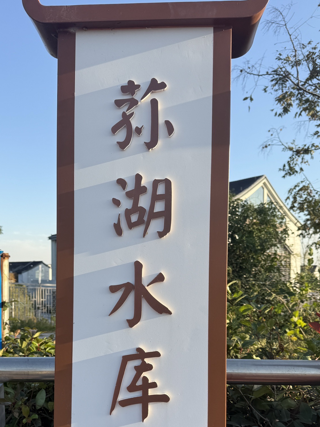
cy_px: 276
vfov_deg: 55.9
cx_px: 142
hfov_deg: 44.1
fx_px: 394
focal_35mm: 32
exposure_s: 1/1464
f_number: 1.78
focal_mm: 6.76
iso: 80
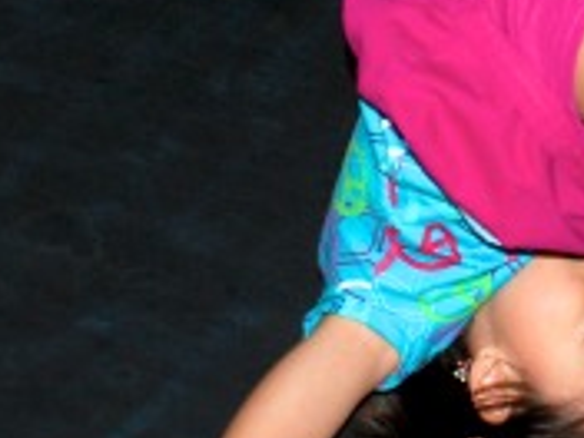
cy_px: -65
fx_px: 2885
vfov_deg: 8.6
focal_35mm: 171
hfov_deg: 11.4
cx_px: 677
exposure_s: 1/60
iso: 200
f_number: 4
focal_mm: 26
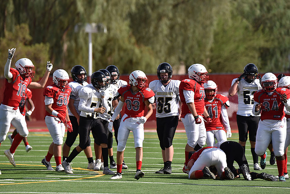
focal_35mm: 380
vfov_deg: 3.6
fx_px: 3062
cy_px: 97
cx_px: 145
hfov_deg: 5.4
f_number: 6
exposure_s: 1/4000
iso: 720
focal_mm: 380
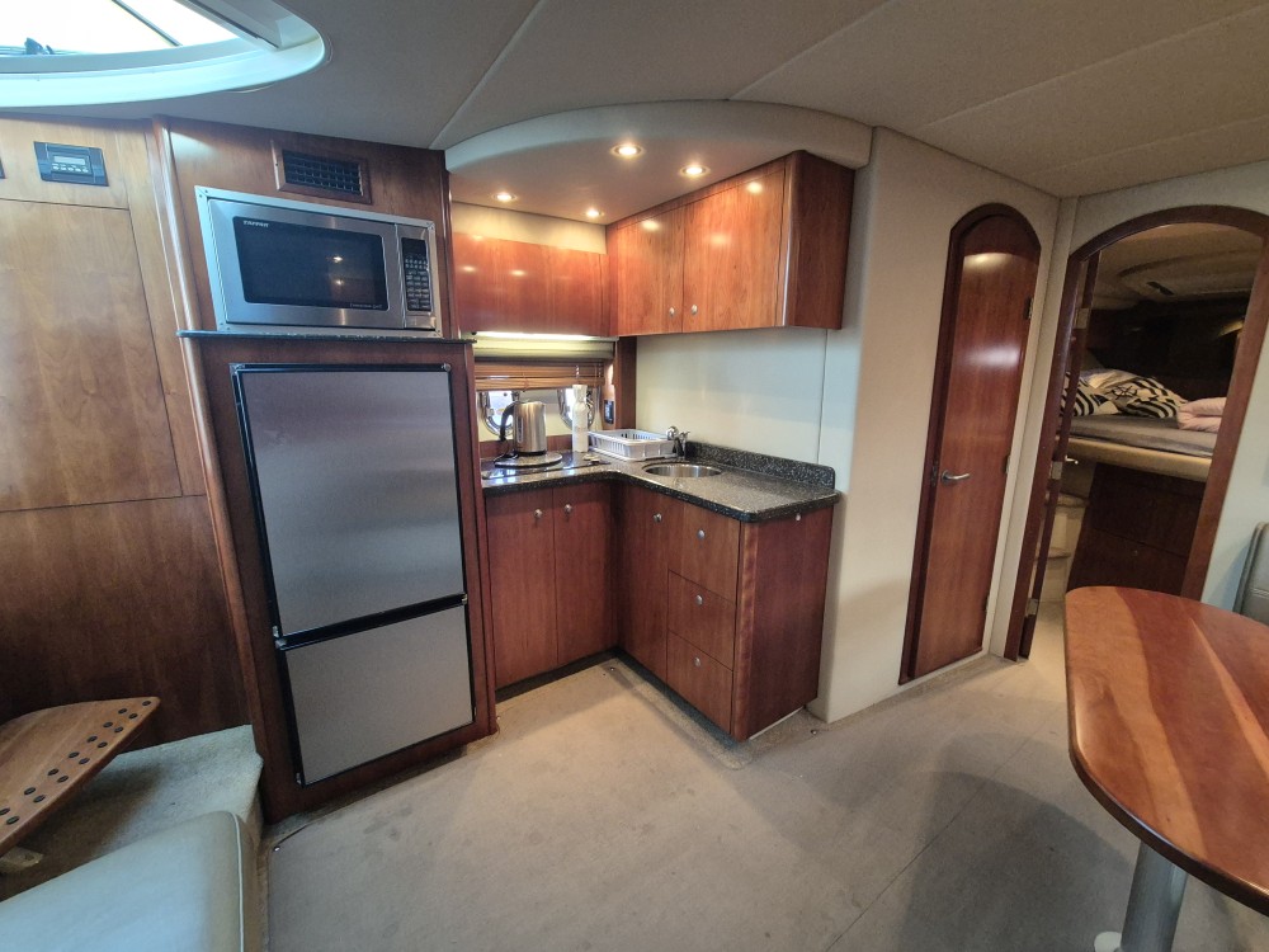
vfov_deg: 89.9
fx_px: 477
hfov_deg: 106.2
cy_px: 476
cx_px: 634
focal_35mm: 13
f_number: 2.2
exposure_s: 1/50
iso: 1000
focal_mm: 2.2
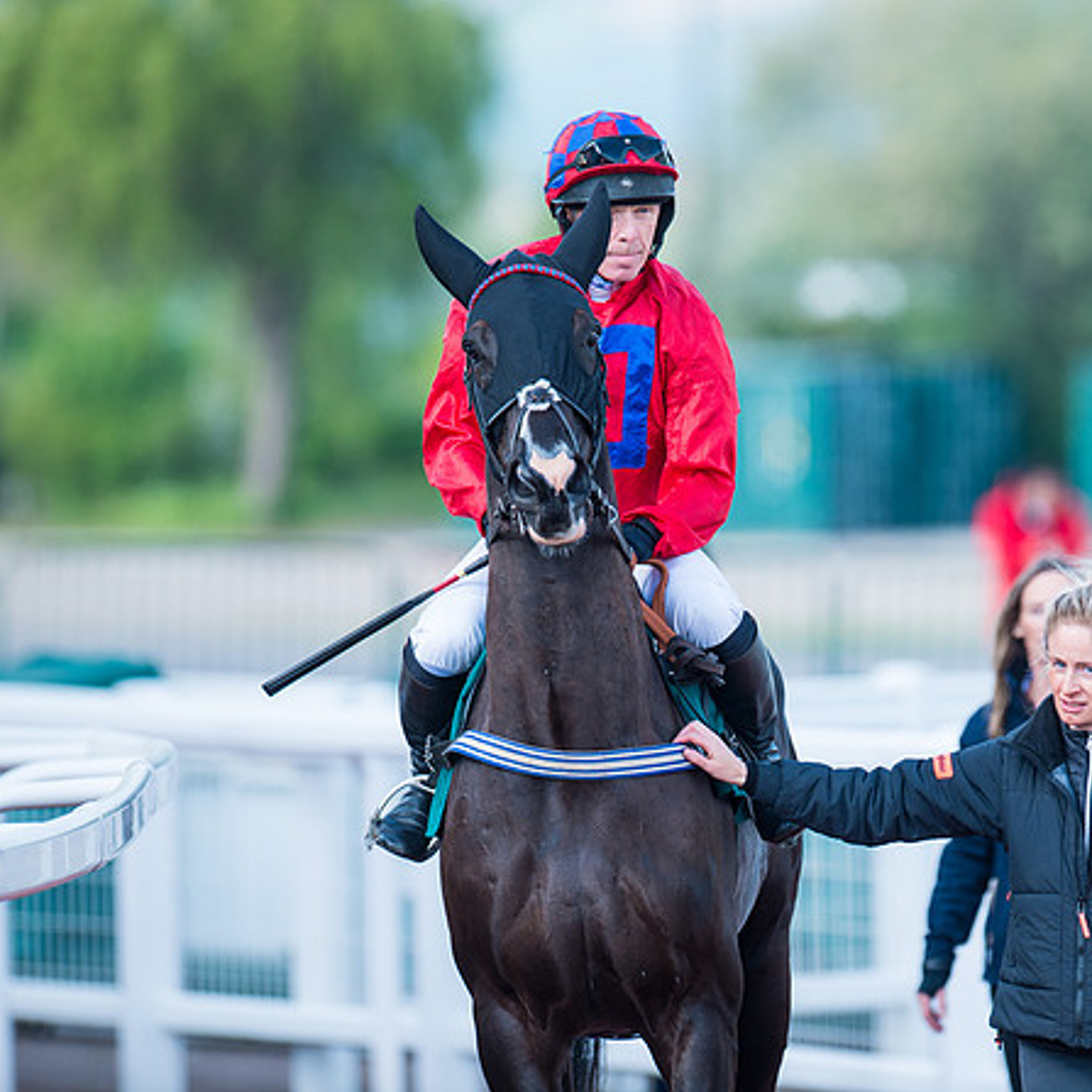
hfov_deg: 3.4
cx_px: 793
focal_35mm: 514
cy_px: 547
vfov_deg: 3.4
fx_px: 18345
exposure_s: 1/500
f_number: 5
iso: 160
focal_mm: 400
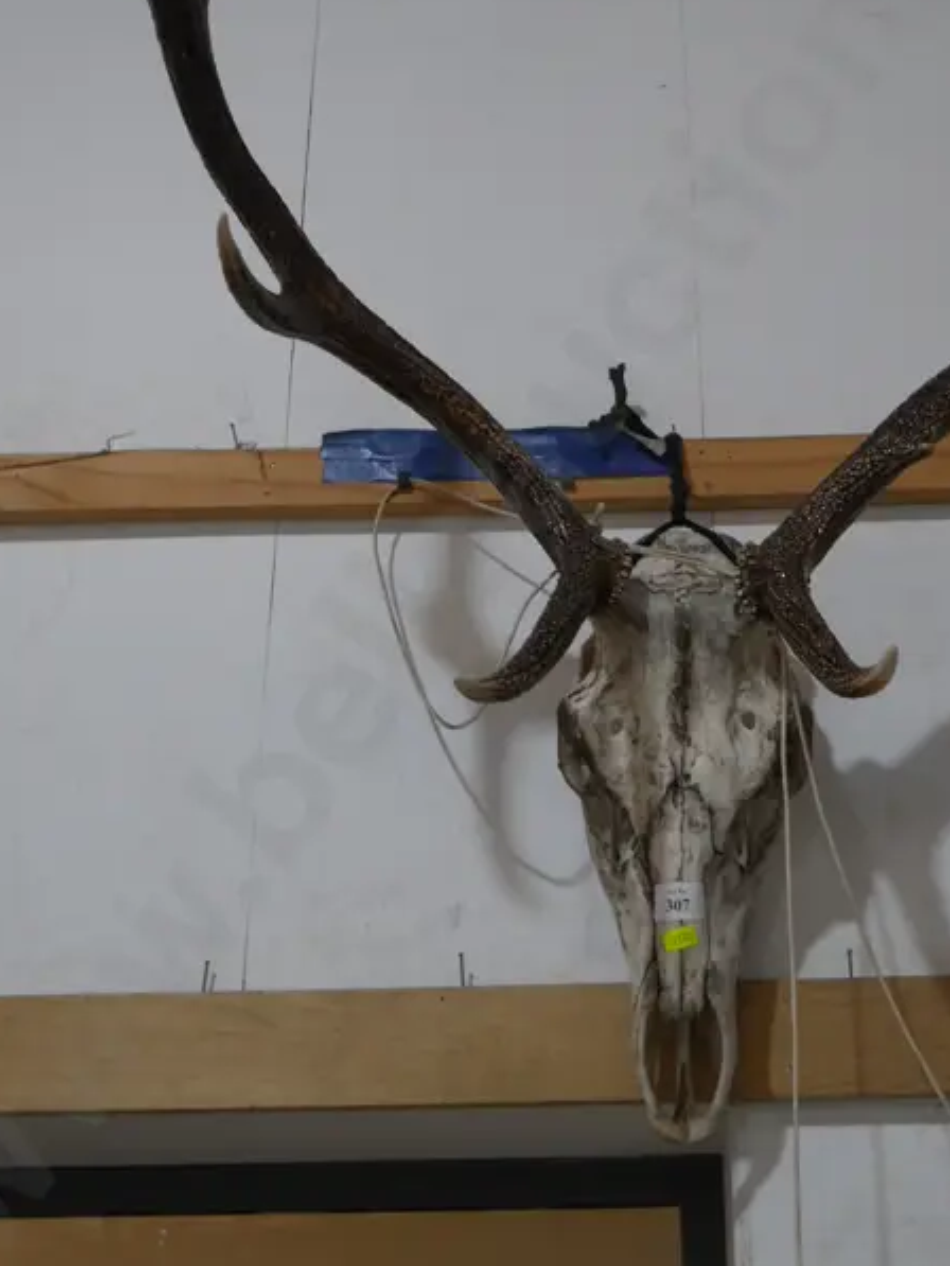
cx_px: 598
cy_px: 375
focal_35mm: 48
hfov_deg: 30.1
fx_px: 1756
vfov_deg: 39.0
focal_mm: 14
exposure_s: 1/60
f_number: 3.5
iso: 400
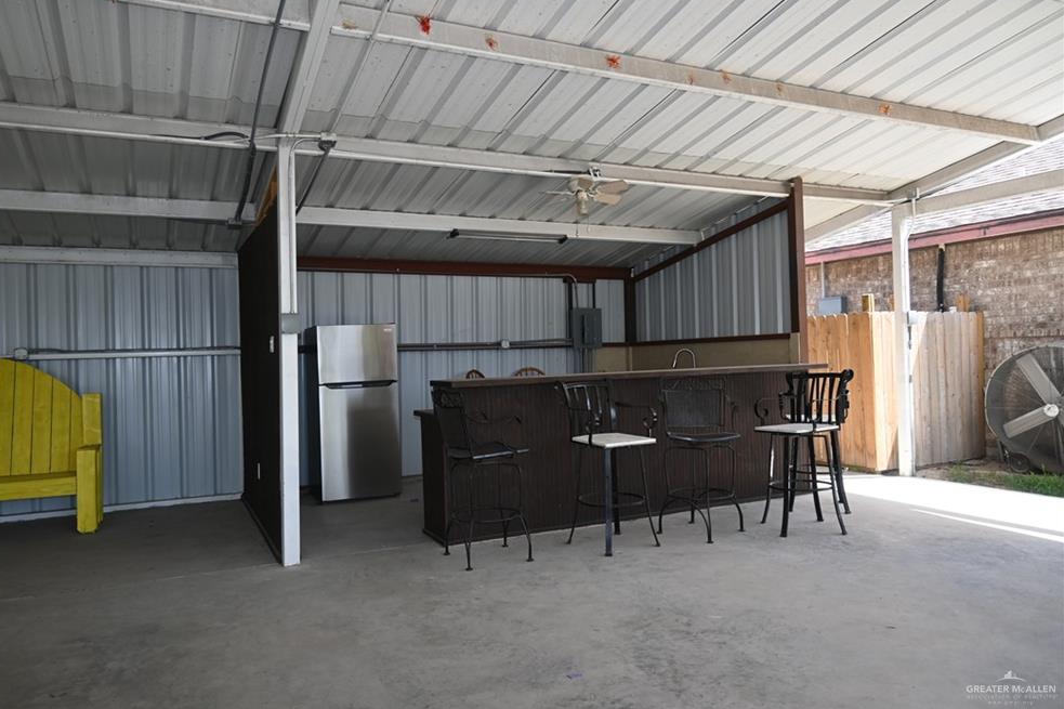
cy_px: 343
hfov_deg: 71.5
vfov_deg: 51.3
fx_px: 739
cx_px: 511
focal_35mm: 25
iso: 200
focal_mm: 16
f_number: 4.5
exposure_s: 1/250
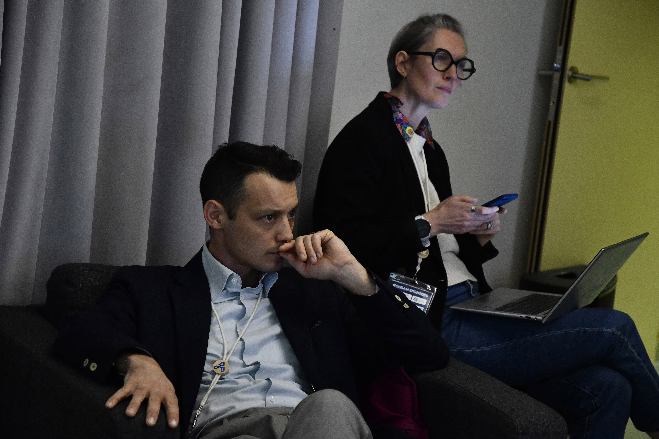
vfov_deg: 13.0
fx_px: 1922
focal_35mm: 105
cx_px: 330
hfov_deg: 19.5
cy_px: 220
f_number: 4
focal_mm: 70
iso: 2500
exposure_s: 1/60
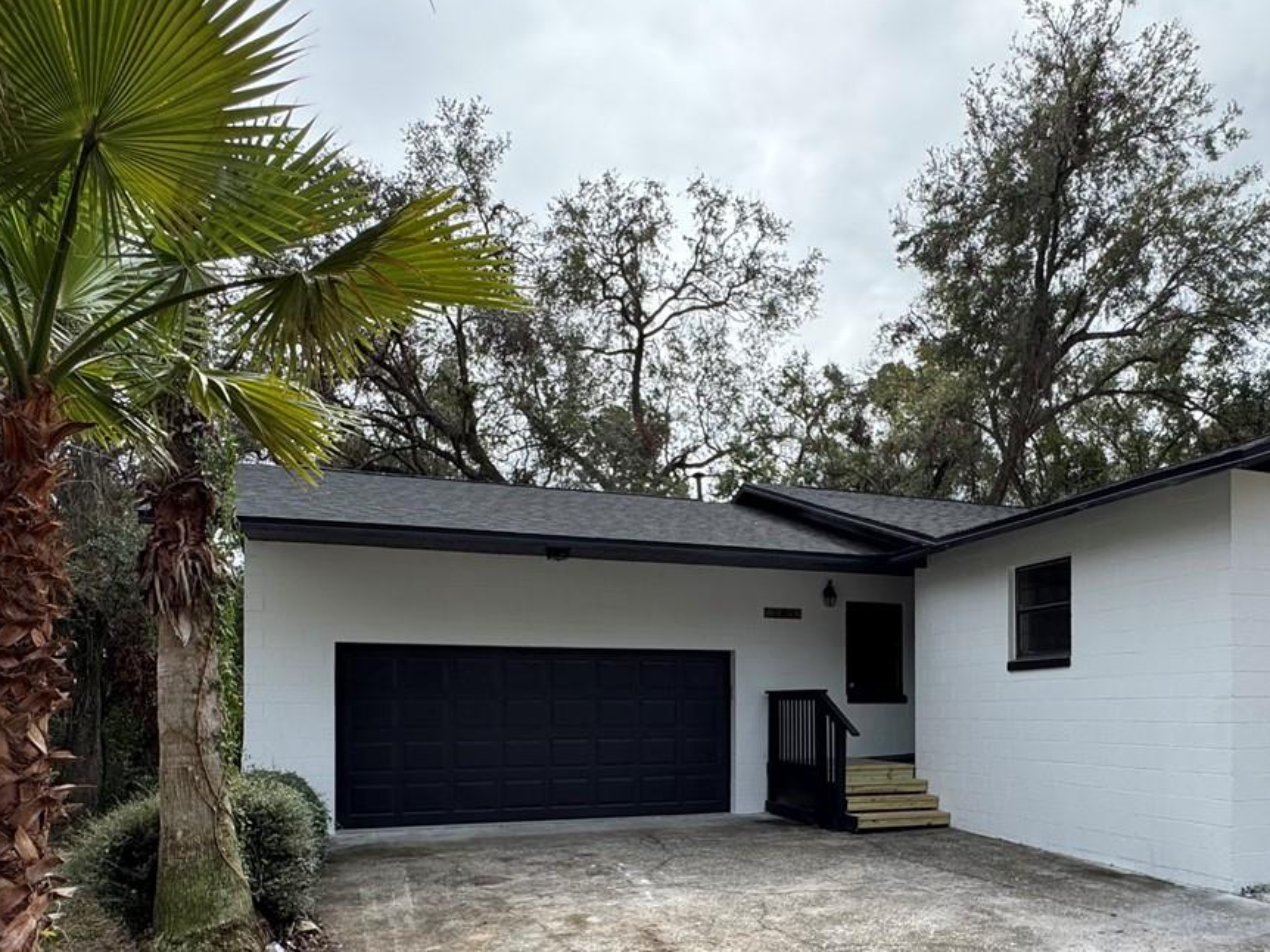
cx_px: 734
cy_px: 706
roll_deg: -0.4
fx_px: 954
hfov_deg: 66.9
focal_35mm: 26
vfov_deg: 51.0
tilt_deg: +0.0
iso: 50
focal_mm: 2.22
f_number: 2.2
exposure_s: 1/1034
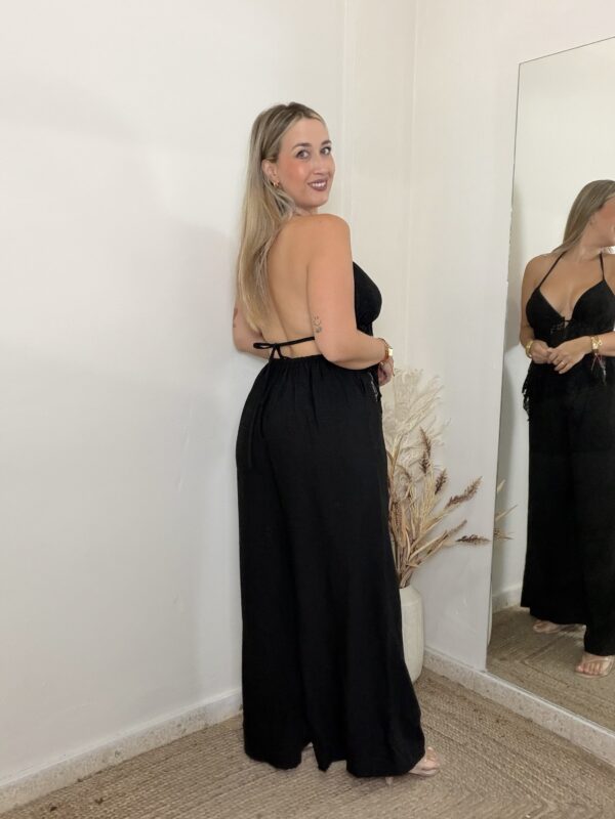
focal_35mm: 30
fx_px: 711
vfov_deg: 60.0
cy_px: 410
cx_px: 308
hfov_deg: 46.8
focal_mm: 2.71
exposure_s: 1/60
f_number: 1.9
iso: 125
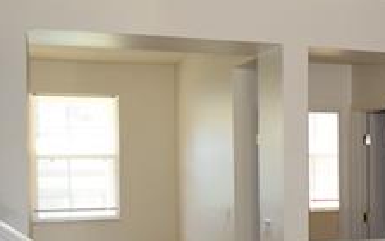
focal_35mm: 70
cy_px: 184
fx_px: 734
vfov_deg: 18.5
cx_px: 572
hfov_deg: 23.6
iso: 800
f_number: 4
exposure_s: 1/60
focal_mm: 10
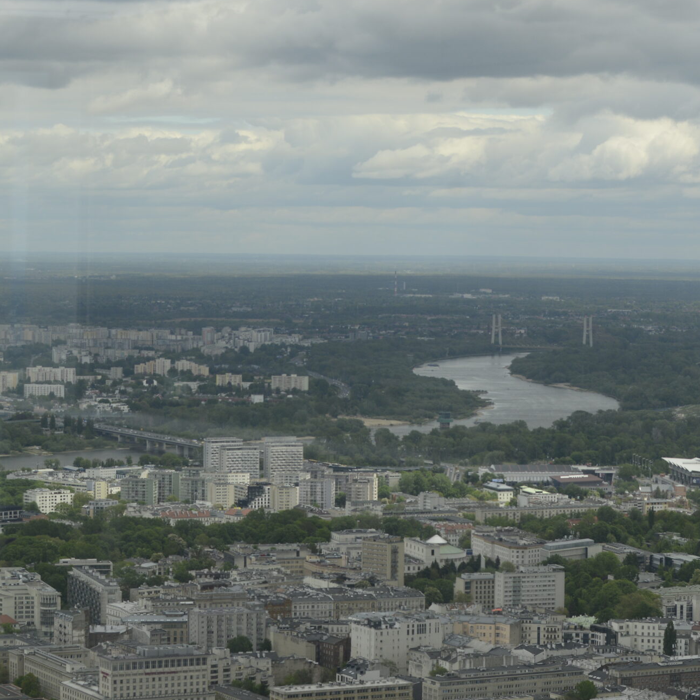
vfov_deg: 14.8
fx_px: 2700
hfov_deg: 14.8
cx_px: 441
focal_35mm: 118
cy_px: 326
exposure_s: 1/1600
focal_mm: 70
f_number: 5.6
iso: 450
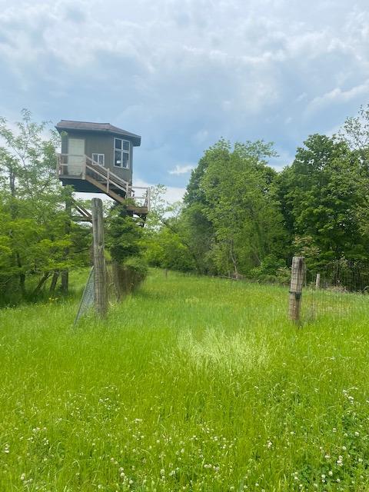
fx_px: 370
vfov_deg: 67.3
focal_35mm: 26
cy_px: 246
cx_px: 184
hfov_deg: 53.1
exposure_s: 1/4115
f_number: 1.8
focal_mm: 4.25
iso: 32
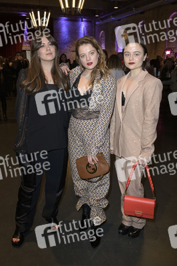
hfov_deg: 41.0
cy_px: 133
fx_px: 236
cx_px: 88
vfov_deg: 58.8
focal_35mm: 32
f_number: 5.6
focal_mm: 32
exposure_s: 1/80
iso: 2500
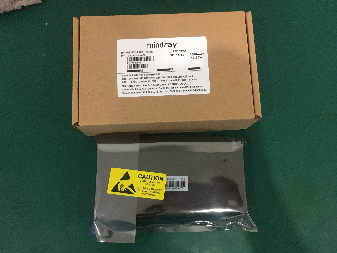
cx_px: 168
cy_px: 126
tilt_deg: -77.4
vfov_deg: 48.2
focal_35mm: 29
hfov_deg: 61.7
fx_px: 282
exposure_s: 1/25
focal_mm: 4.15
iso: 200
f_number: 2.2
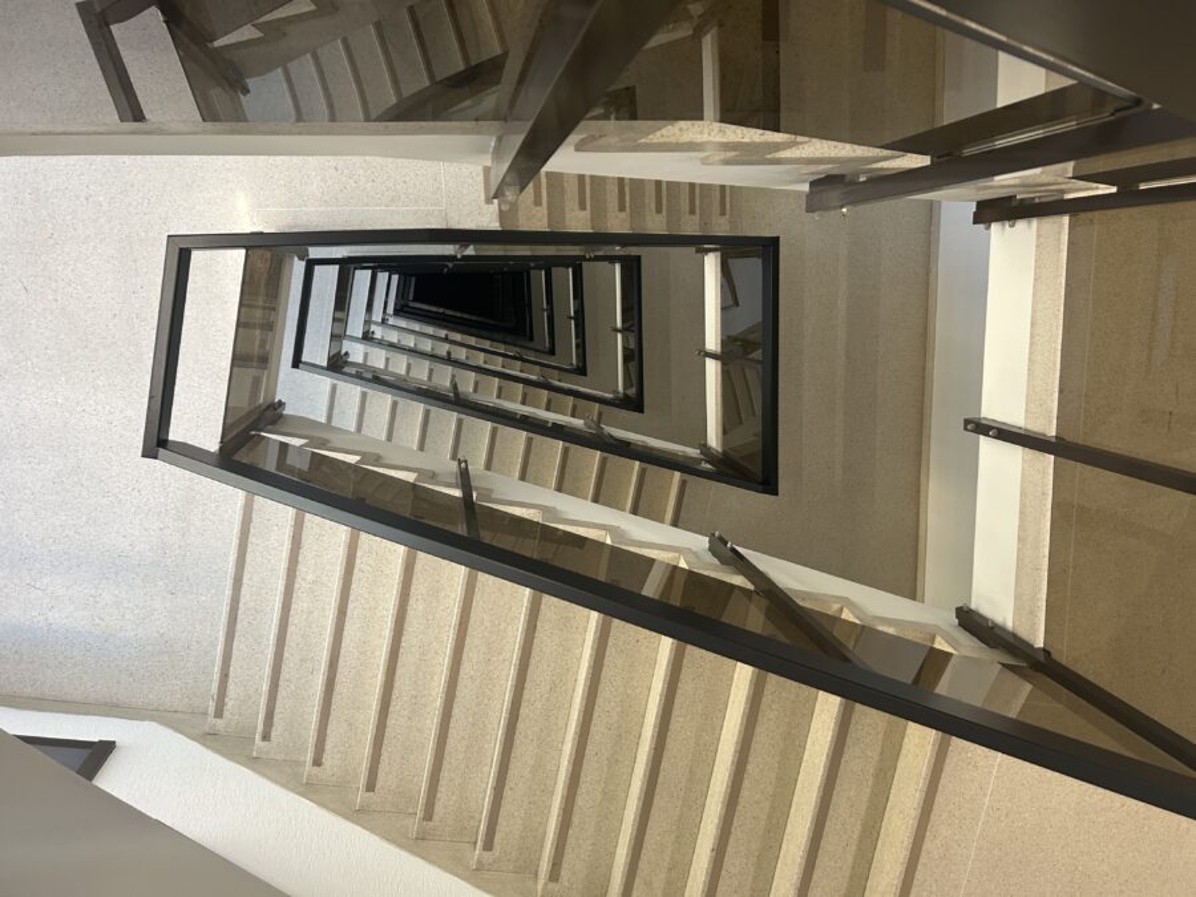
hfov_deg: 67.3
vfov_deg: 53.1
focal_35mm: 26
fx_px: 898
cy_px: 448
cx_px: 598
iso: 125
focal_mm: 5.7
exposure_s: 1/98
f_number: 1.5
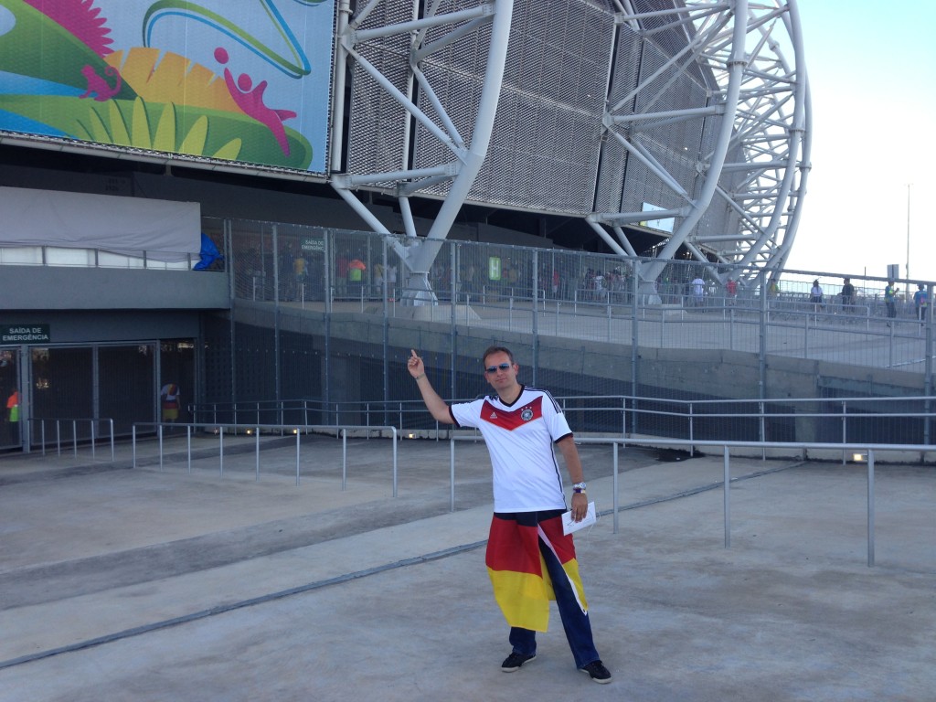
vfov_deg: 42.9
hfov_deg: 55.4
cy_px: 351
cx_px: 468
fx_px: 892
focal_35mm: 33
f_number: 2.4
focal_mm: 4.12
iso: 50
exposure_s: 1/313
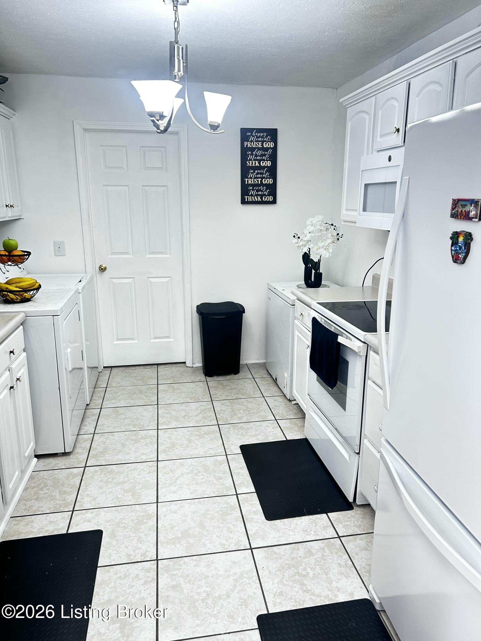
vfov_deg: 67.3
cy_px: 320
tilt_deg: -13.9
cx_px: 240
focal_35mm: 26
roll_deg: +0.1
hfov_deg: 53.1
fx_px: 482
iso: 100
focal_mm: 5.7
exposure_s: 1/60
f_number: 1.5
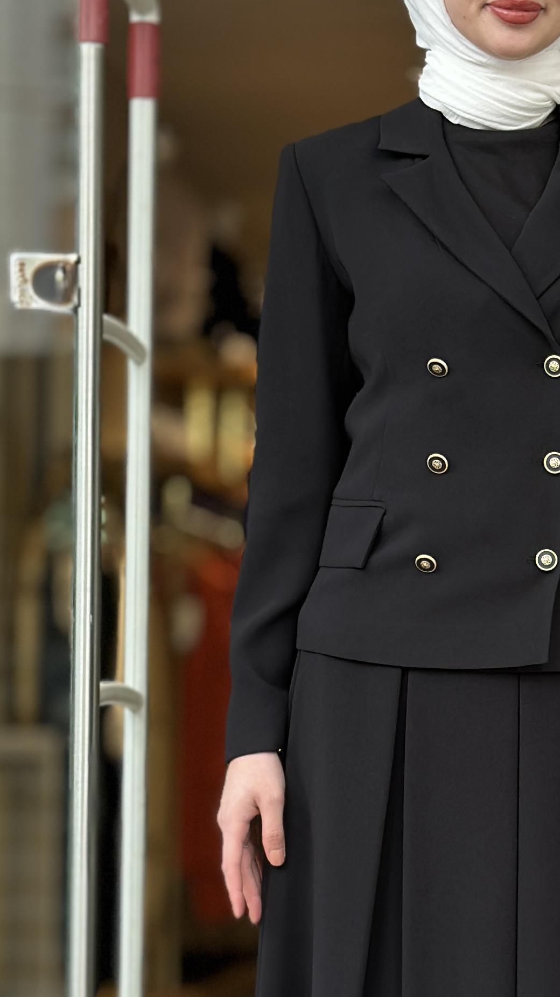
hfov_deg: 10.6
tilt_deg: +2.2
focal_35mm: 114
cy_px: 652
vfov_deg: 18.7
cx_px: 521
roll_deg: -1.7
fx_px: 3011
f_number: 1.78
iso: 80
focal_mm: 6.86
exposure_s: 1/253
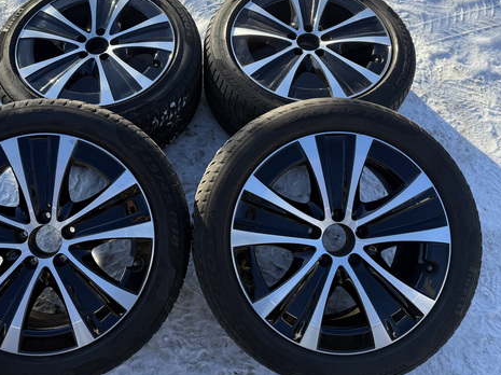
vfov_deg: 45.0
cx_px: 198
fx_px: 448
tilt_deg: -59.1
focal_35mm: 31
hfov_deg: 57.9
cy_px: 141
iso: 100
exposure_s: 1/1949
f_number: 1.78
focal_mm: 6.76
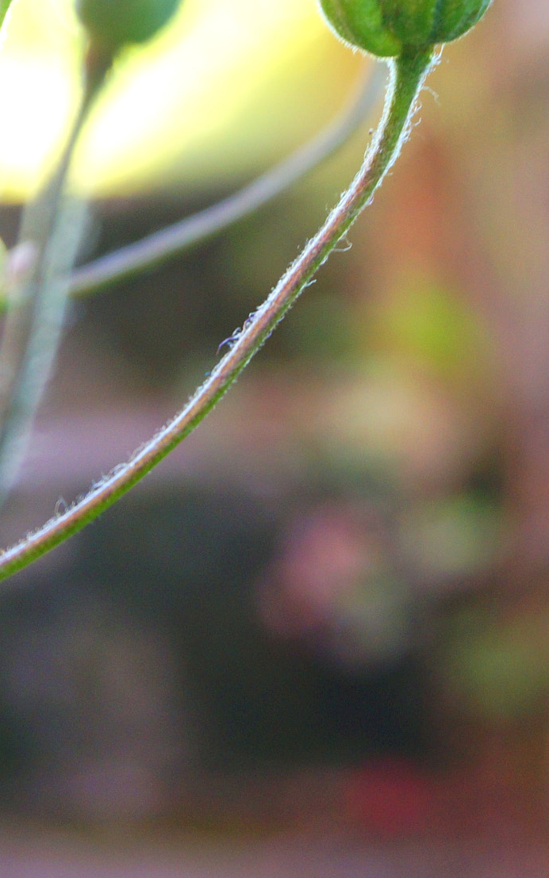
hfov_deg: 15.9
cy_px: 175
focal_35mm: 82
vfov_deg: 24.8
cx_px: 274
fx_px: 1961
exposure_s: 1/60
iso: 320
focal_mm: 29
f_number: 5.6
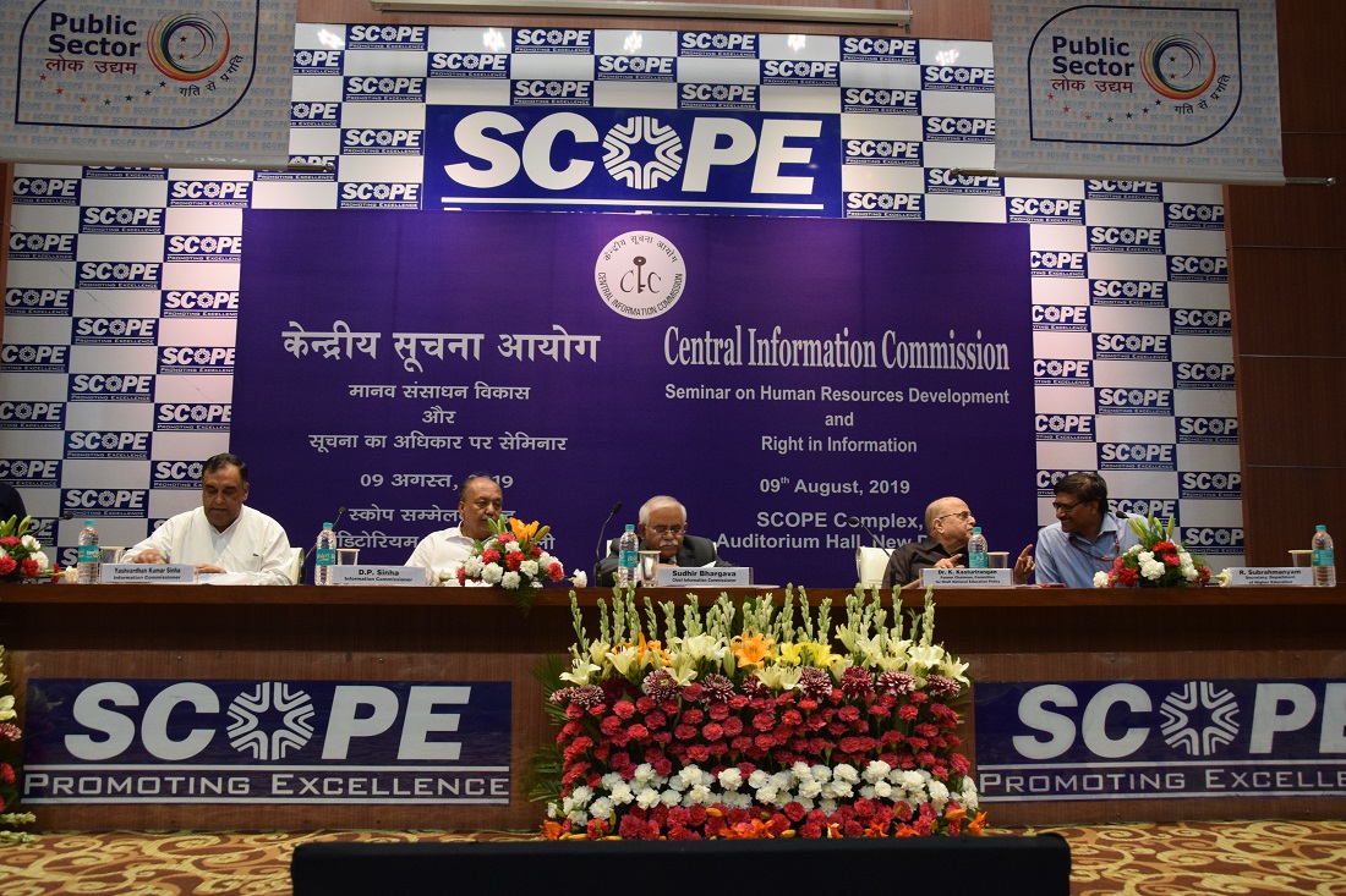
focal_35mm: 32
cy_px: 448
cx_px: 673
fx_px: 1177
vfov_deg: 41.7
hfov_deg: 59.5
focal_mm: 21
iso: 2000
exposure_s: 1/100
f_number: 5.6
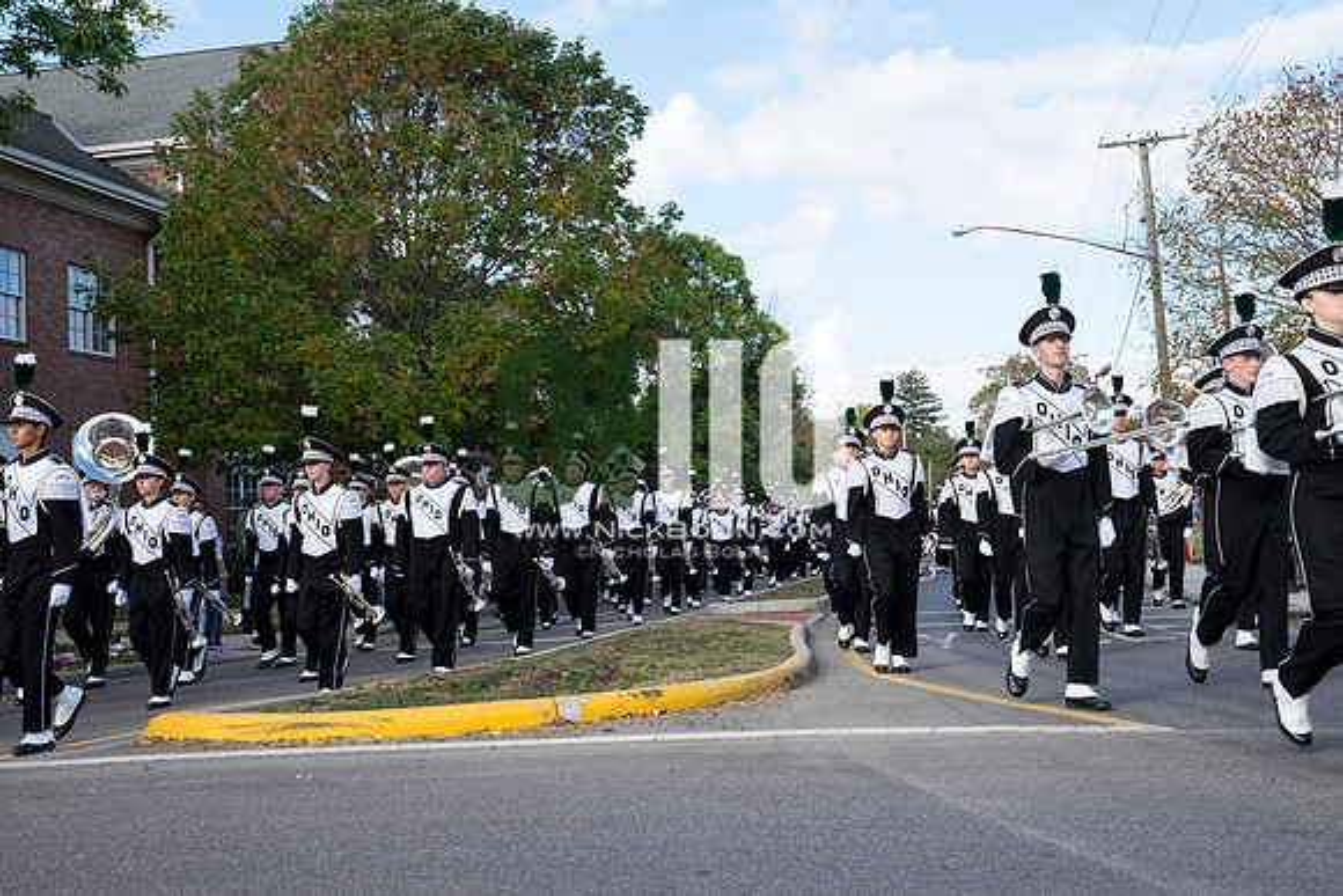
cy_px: 448
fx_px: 1530
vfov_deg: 32.6
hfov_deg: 47.4
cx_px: 672
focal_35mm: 41
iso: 400
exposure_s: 1/320
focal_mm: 27
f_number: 7.1
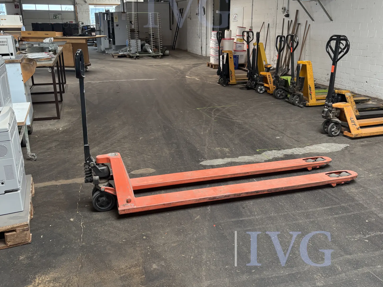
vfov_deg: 45.4
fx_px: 343
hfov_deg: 58.3
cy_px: 129
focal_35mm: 31
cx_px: 197
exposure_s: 1/60
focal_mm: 5.96
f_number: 1.6
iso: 125
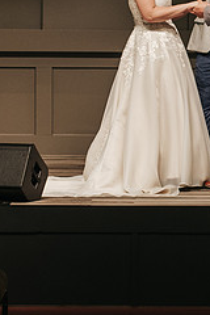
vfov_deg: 7.8
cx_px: 231
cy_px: 52
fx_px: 2319
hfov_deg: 5.2
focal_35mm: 265
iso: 1000
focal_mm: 50
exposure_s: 1/200
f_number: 3.2
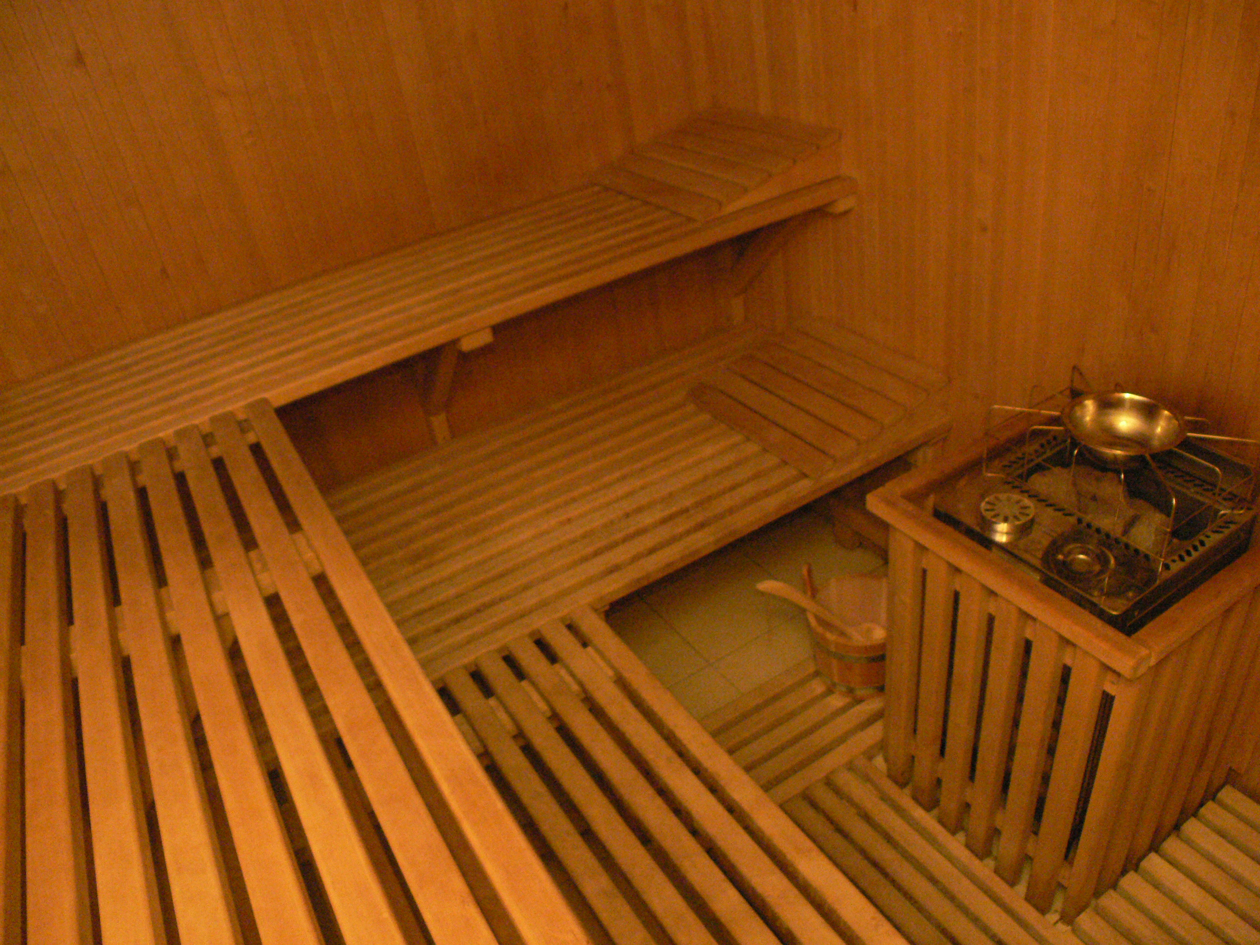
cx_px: 630
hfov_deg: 52.6
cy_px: 472
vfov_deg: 40.7
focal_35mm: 35
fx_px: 1274
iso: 400
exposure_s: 1/30
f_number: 2.8
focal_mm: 7.4
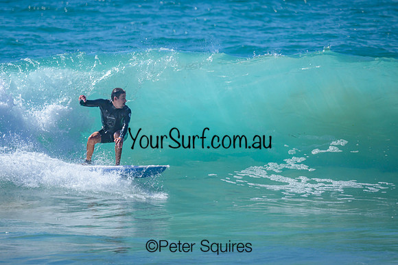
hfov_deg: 1.9
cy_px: 122
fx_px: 12173
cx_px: 137
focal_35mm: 1101
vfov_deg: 1.2
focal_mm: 800
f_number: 6.3
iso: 280
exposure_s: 1/3200
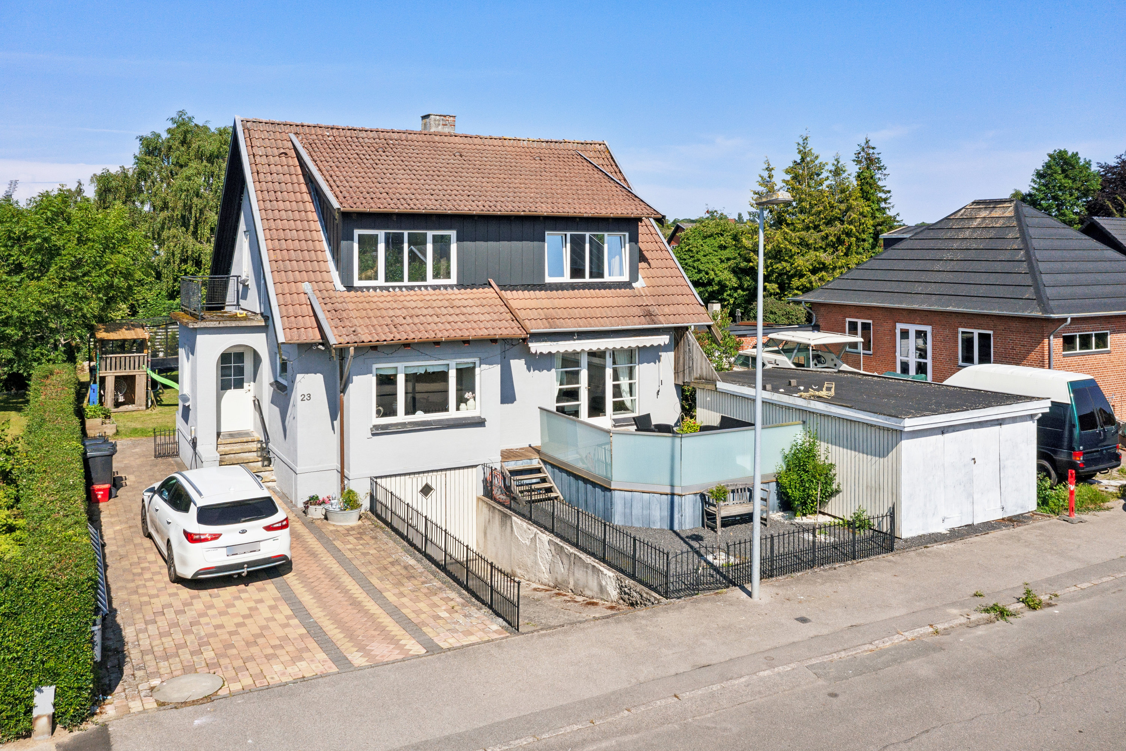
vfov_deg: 46.4
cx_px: 563
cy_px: 376
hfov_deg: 65.5
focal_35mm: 28
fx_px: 876
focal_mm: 10.3
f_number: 7.1
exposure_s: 1/100
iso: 100
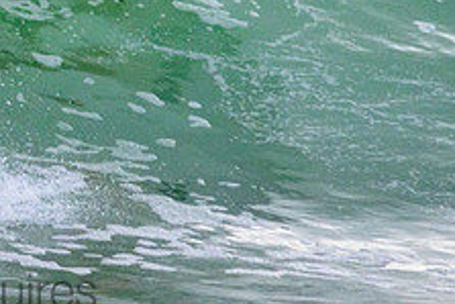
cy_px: -174
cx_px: -41
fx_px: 34614
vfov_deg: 0.5
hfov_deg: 0.8
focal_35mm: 2737
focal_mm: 800
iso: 1800
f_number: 11
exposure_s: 1/2000
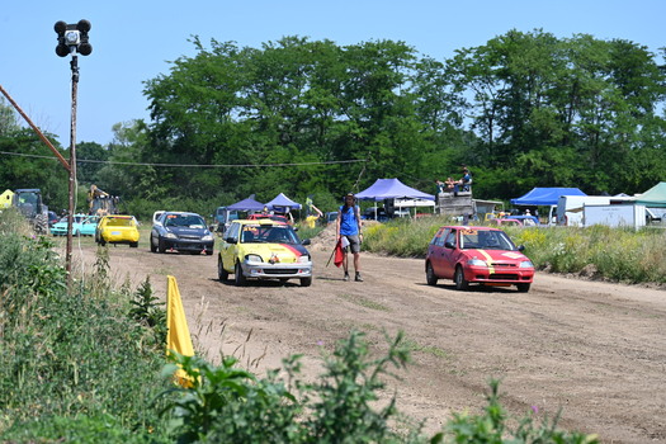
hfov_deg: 17.8
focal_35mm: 115
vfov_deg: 11.9
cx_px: 333
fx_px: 2127
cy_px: 222
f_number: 6.3
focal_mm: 115
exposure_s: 1/320
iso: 100
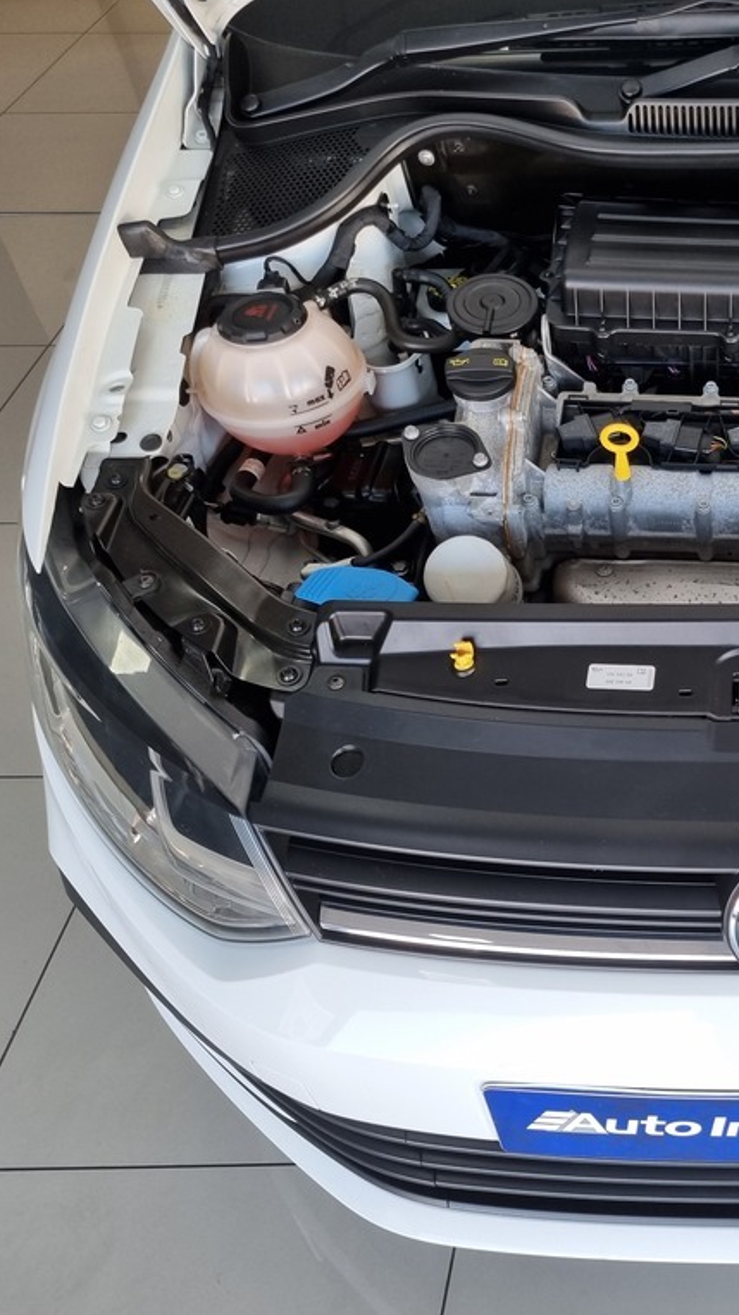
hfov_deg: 28.6
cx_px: 787
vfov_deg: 52.8
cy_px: 657
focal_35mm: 38
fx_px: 1324
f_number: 1.8
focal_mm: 5.4
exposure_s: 1/100
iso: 80
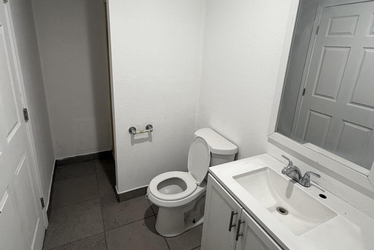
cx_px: 183
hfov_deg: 84.0
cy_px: 109
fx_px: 208
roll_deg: -2.8
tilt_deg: -17.3
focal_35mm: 20
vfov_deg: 61.7
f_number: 2.2
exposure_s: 1/120
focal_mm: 2.22
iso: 250
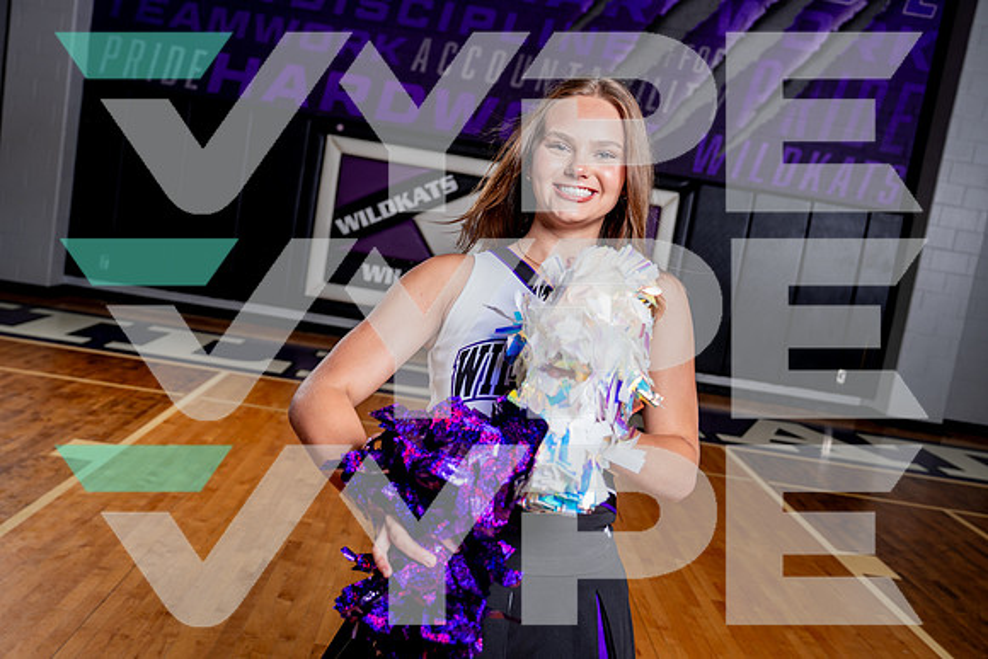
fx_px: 974
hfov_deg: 53.8
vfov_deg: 37.4
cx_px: 494
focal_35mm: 35
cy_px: 330
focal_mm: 34
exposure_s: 1/250
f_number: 4
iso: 100
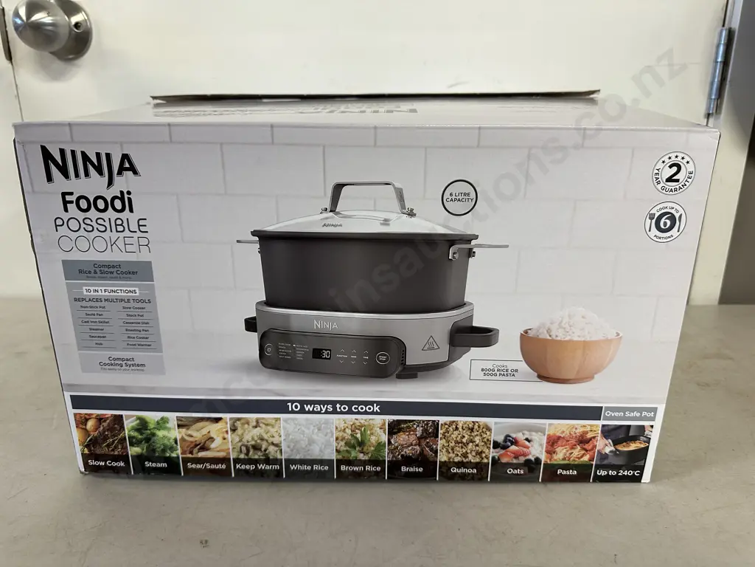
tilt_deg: -18.1
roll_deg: +0.4
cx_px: 378
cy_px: 284
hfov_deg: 71.6
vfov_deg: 56.8
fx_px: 523
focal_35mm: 24
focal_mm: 6.86
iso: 200
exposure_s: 1/100
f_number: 1.78
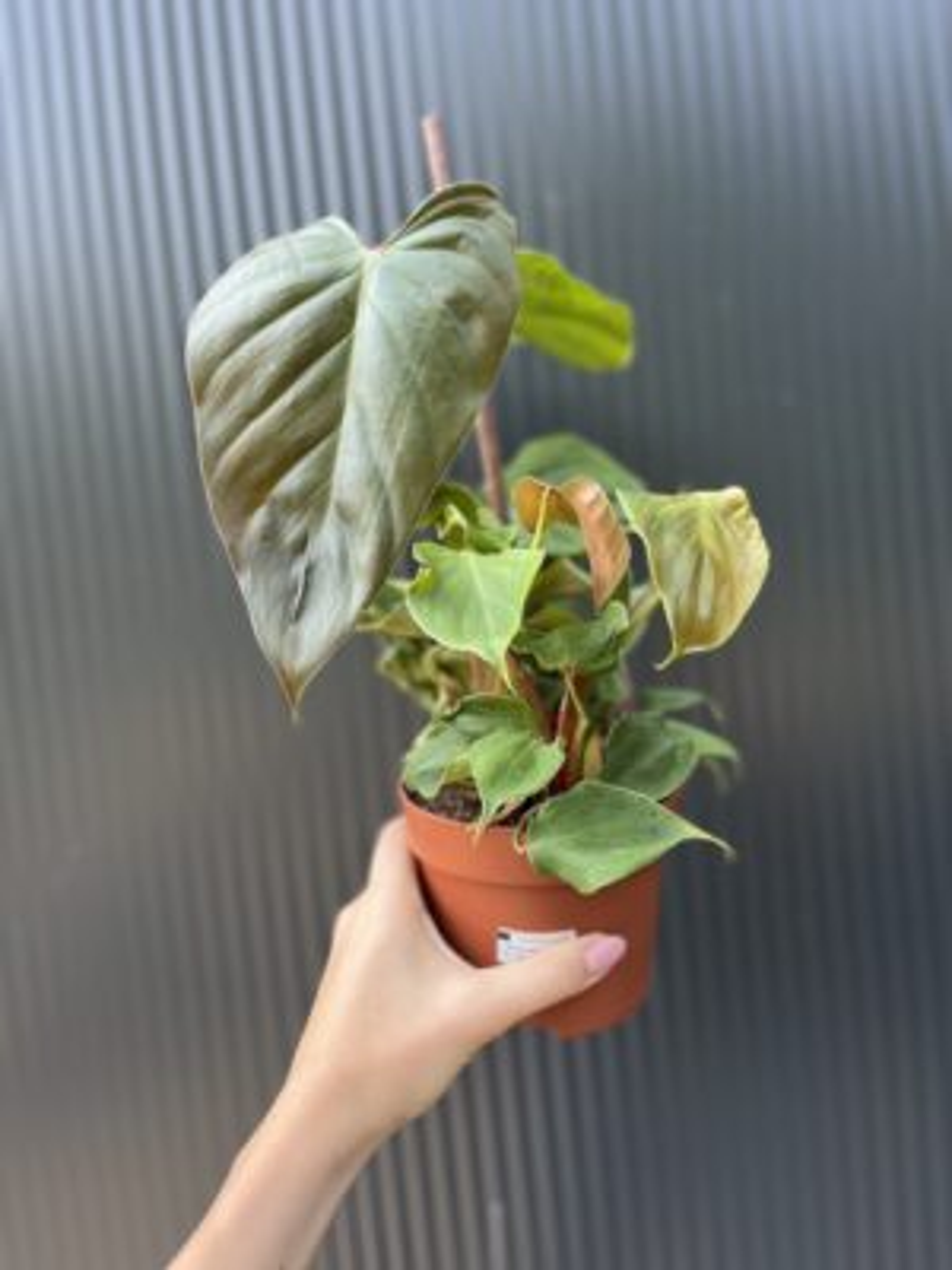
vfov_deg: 67.3
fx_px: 953
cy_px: 635
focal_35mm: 26
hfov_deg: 53.1
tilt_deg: -2.5
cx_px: 476
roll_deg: +6.1
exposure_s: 1/139
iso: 40
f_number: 1.6
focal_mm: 5.1
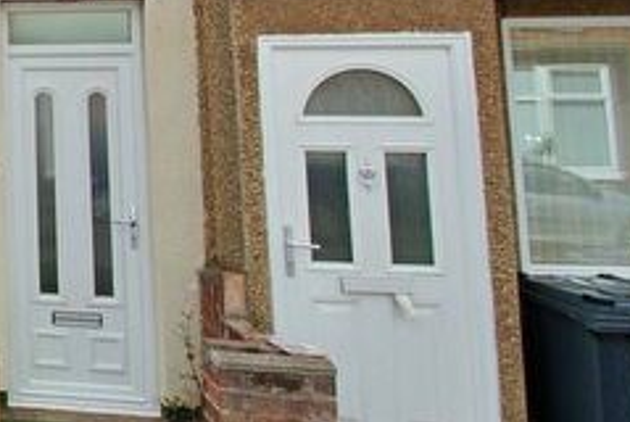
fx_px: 771
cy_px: -11
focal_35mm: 44
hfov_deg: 33.2
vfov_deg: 28.5
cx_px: -182
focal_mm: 10
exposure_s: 1/125
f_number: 10
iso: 100
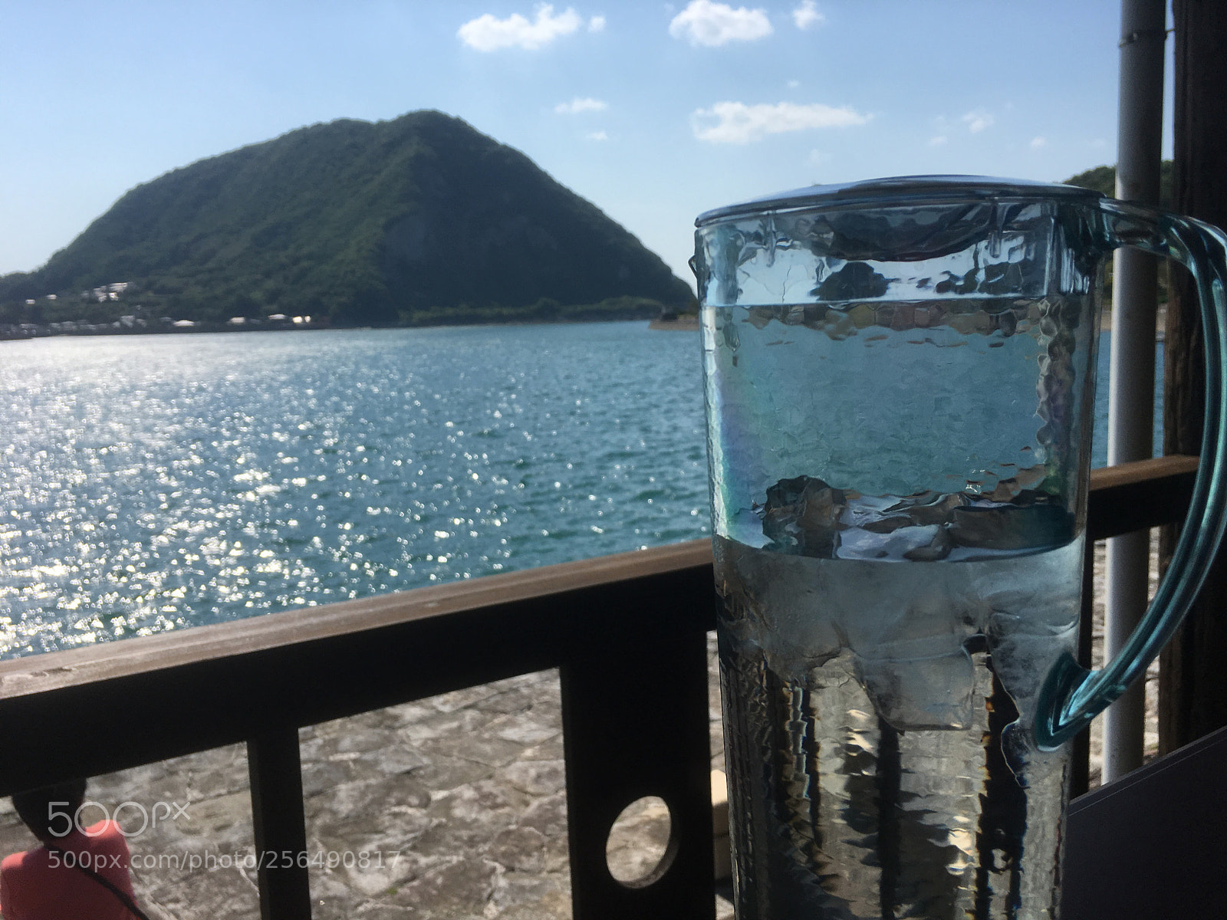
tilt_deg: -8.8
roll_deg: +2.1
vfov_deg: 48.2
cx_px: 614
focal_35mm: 29
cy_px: 460
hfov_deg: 61.7
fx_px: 1028
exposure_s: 1/2653
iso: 25
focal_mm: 4.15
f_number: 2.2
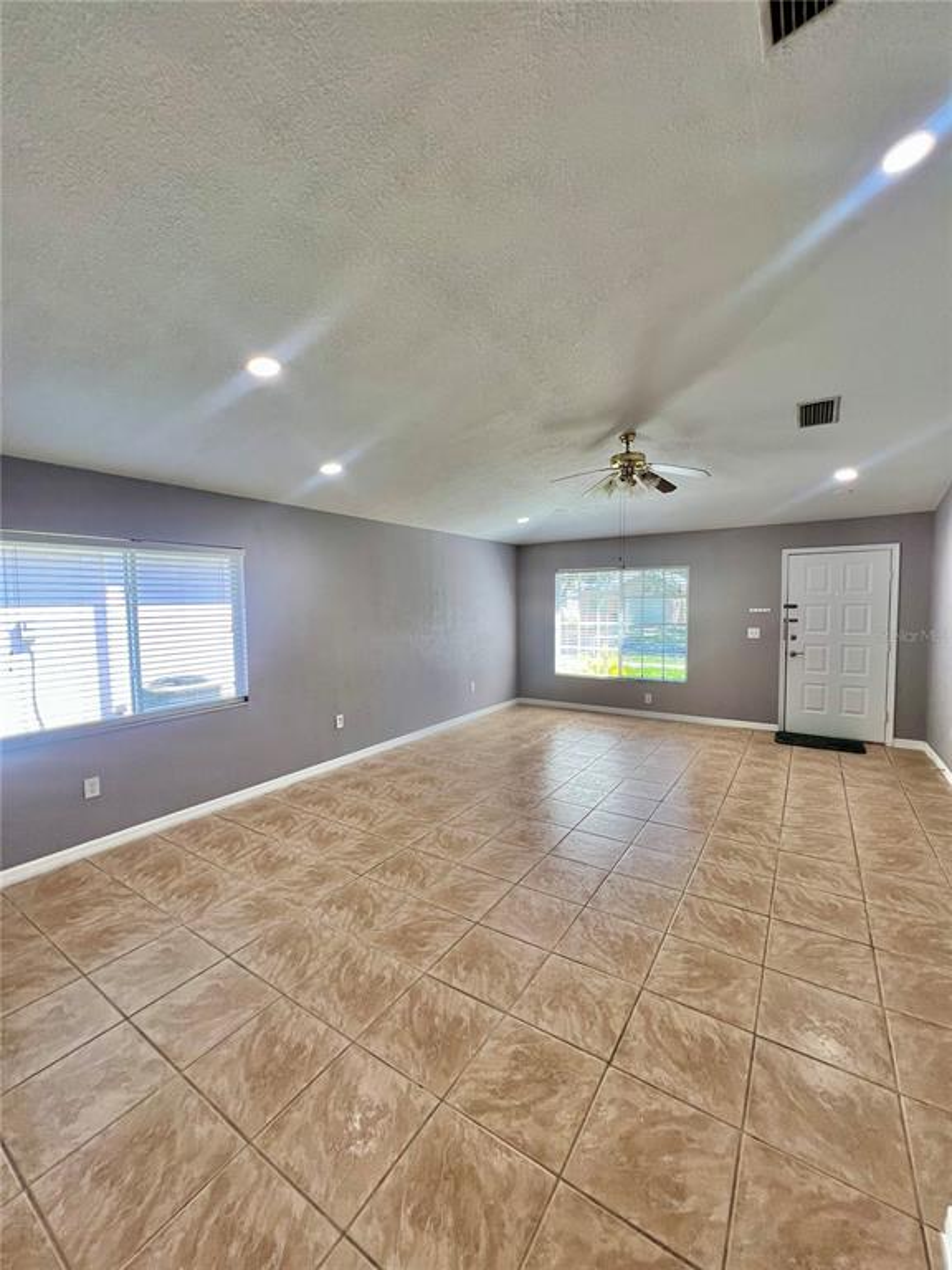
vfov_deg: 106.2
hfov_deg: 89.9
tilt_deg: -4.1
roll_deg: +0.5
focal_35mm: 13
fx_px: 477
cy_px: 635
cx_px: 476
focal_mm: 1.57
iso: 80
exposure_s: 1/120
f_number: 1.8
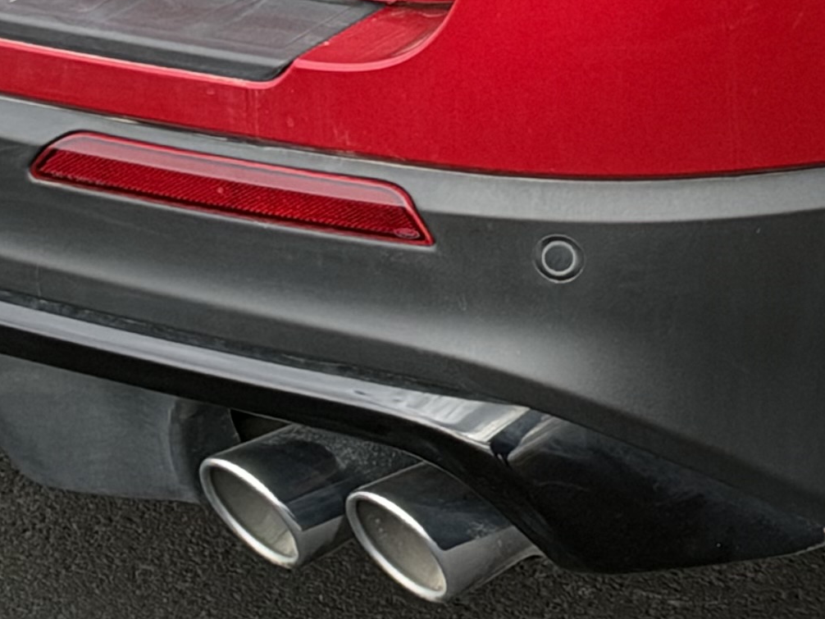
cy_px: -658
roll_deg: +1.3
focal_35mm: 193
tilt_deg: -11.5
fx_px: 4601
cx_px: 1237
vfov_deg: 7.4
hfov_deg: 9.9
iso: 64
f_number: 1.8
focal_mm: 6.93
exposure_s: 1/828
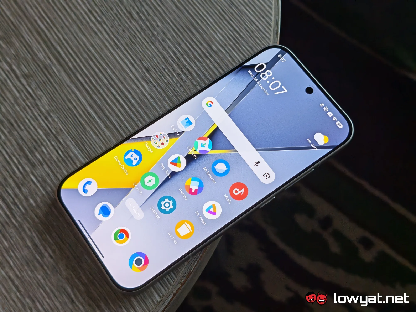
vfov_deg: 31.5
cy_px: 156
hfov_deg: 41.2
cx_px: 208
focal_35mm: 46
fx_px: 553
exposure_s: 1/120
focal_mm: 5.4
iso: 64
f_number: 1.6
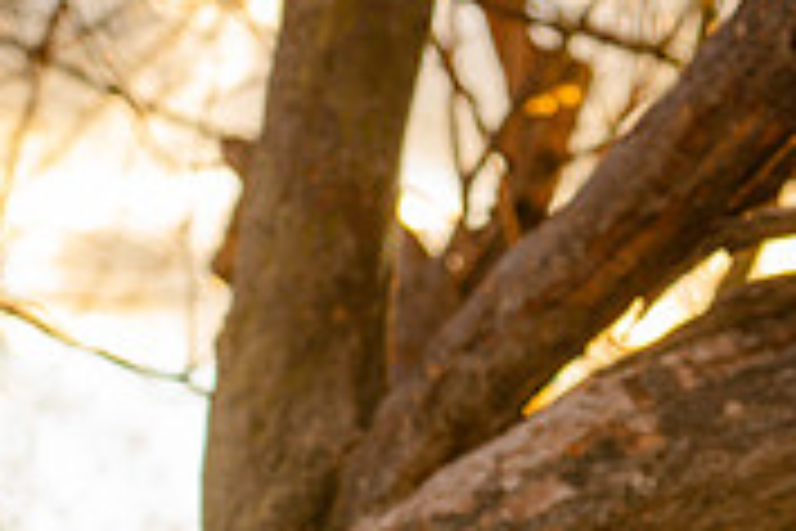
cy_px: 803
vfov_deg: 6.4
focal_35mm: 213
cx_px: 814
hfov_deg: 9.6
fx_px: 4709
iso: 250
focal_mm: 65
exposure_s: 1/200
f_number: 4
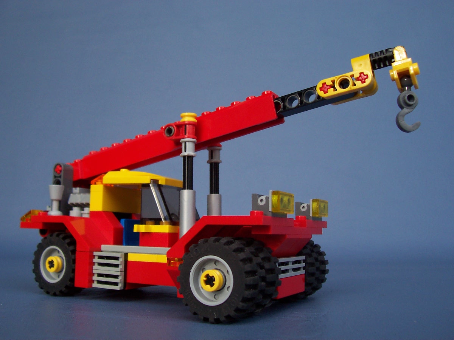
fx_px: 485
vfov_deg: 38.7
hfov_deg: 50.1
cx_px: 227
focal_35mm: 37
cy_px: 170
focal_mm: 5.6
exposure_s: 1/350
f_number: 2.8
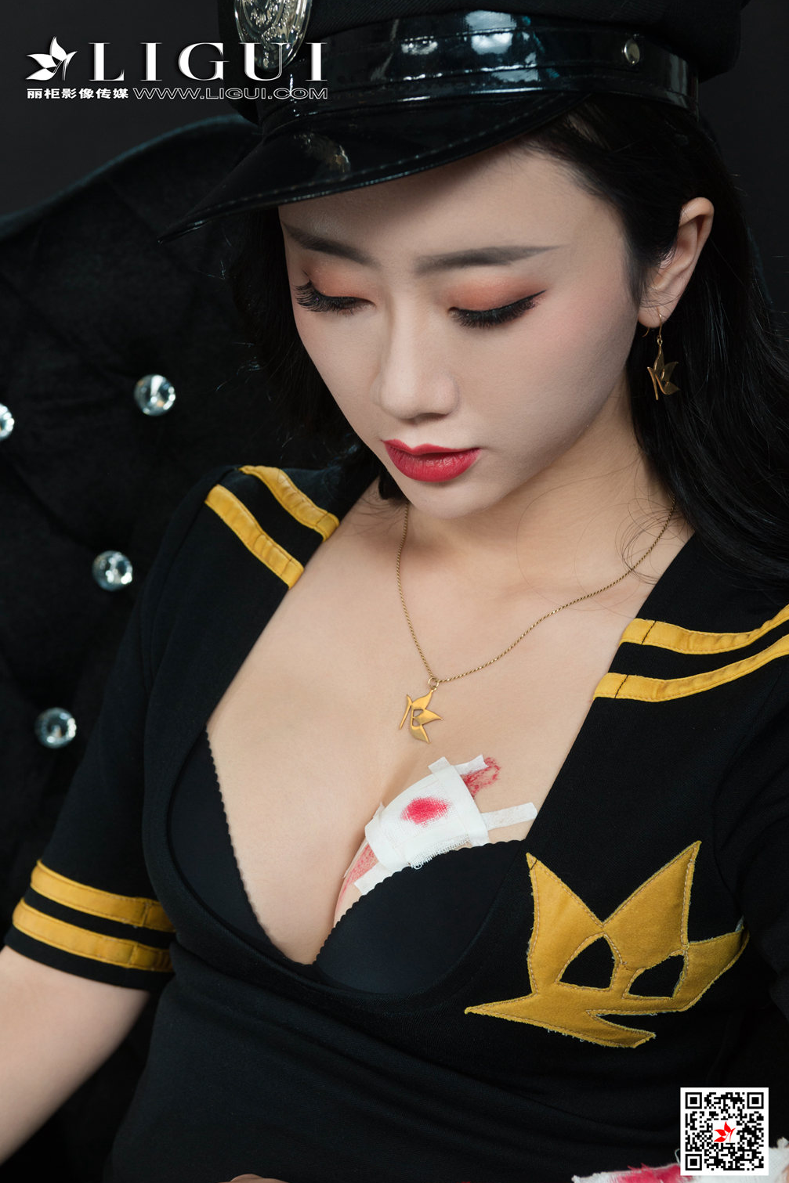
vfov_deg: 32.9
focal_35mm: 61
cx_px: 395
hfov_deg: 22.3
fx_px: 2006
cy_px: 598
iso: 320
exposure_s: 1/125
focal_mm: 60
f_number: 9
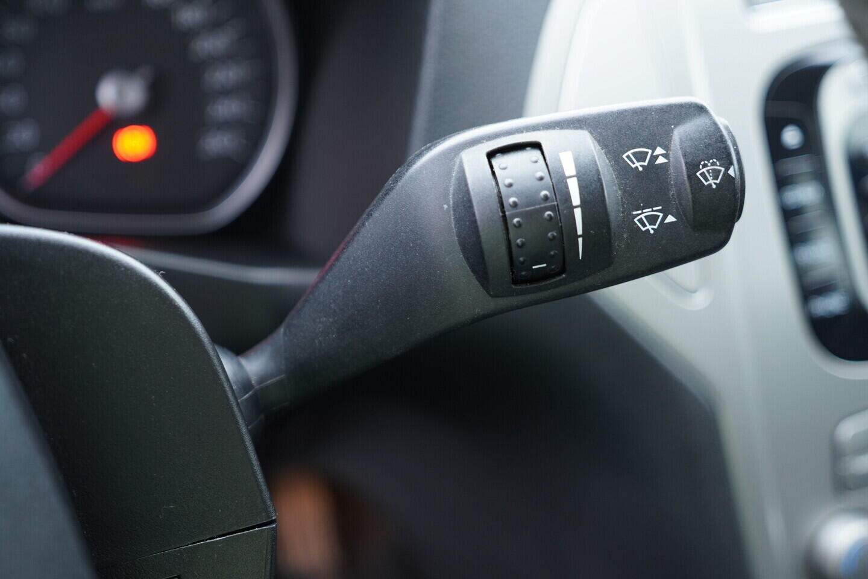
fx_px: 868
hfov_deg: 53.1
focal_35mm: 36
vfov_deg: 36.9
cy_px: 290
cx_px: 434
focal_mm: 24
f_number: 2.8
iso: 640
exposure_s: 1/40
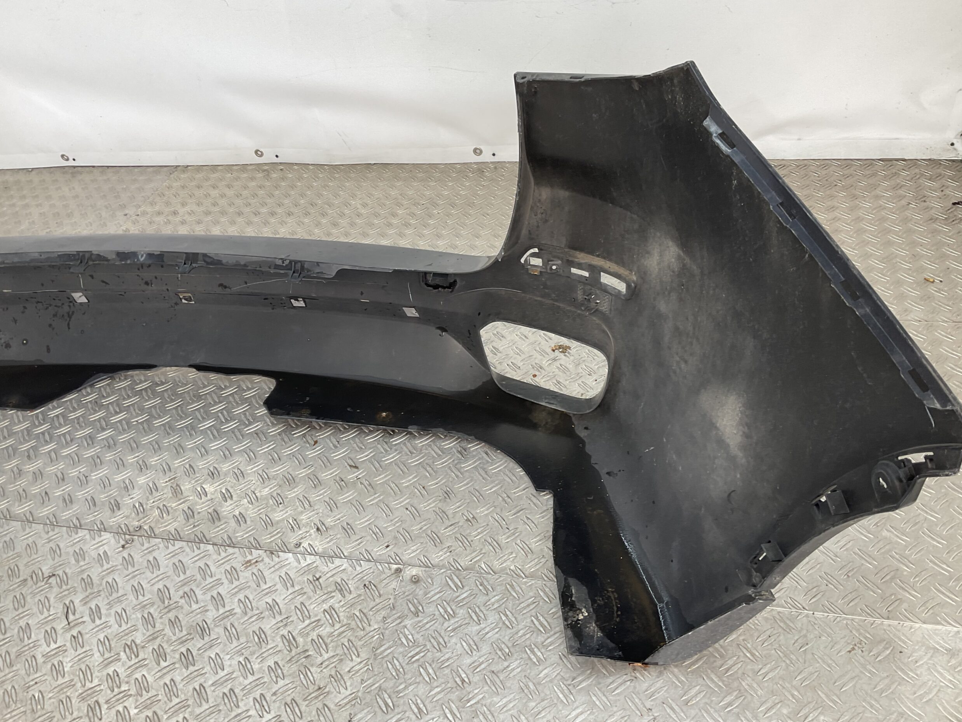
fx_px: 834
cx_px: 485
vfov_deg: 46.8
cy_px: 359
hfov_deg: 60.0
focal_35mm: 30
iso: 25
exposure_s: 1/120
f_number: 1.8
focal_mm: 3
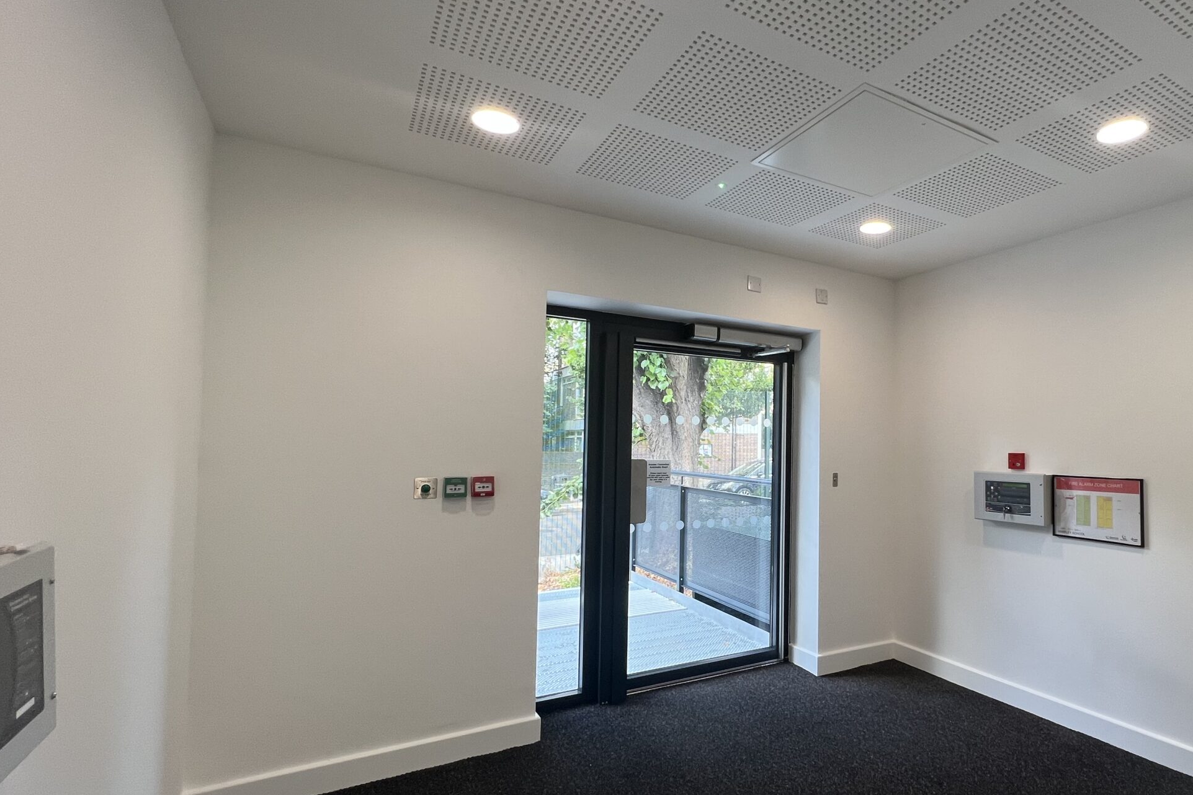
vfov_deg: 67.3
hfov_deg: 87.9
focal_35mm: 18
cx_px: 759
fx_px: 596
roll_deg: -0.7
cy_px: 422
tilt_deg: +2.0
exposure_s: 1/100
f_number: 1.8
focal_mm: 1.57
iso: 50
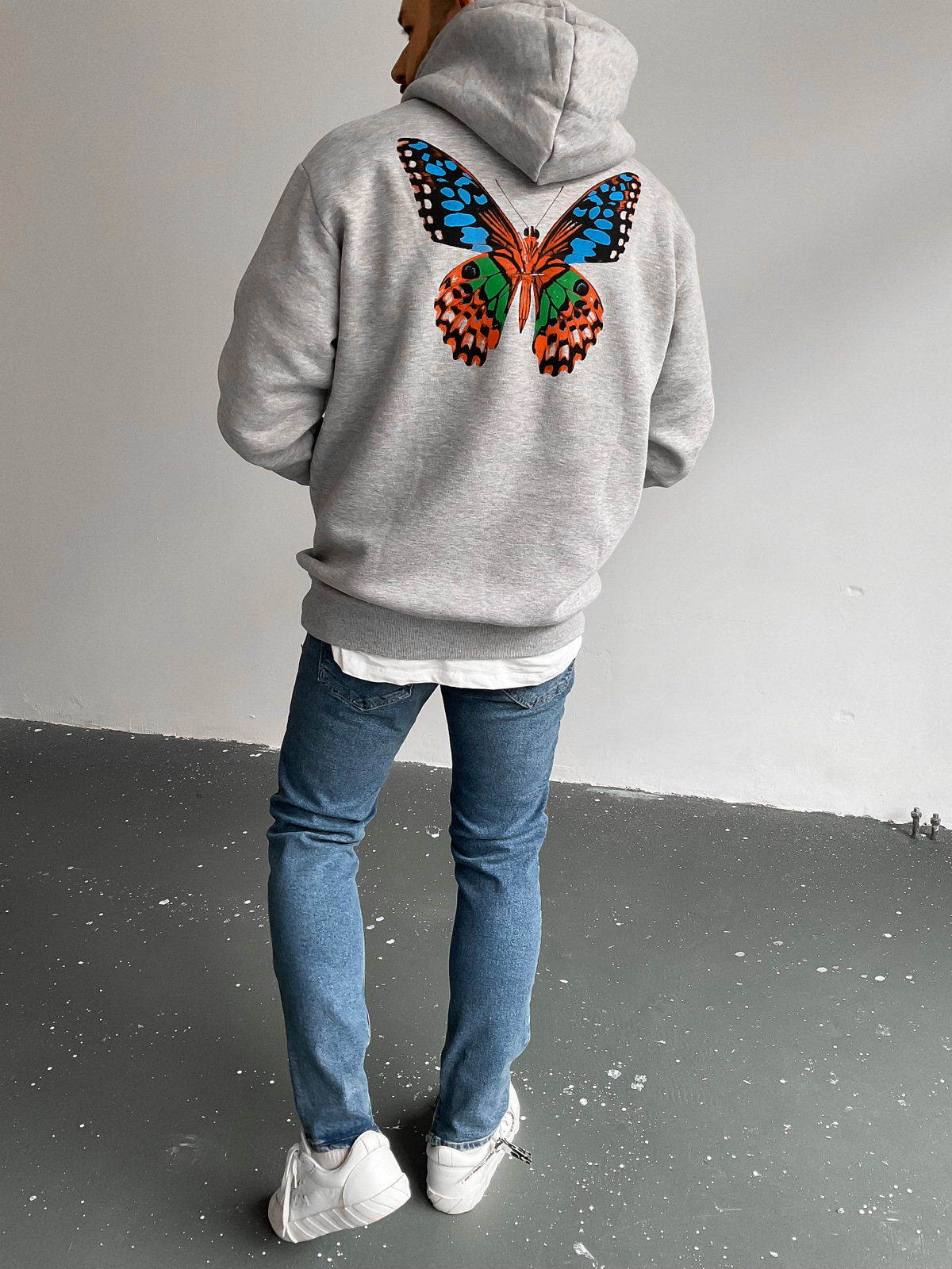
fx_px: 1063
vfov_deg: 61.7
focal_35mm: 29
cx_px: 476
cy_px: 634
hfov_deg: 48.2
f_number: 1.8
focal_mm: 3
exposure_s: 1/90
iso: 64
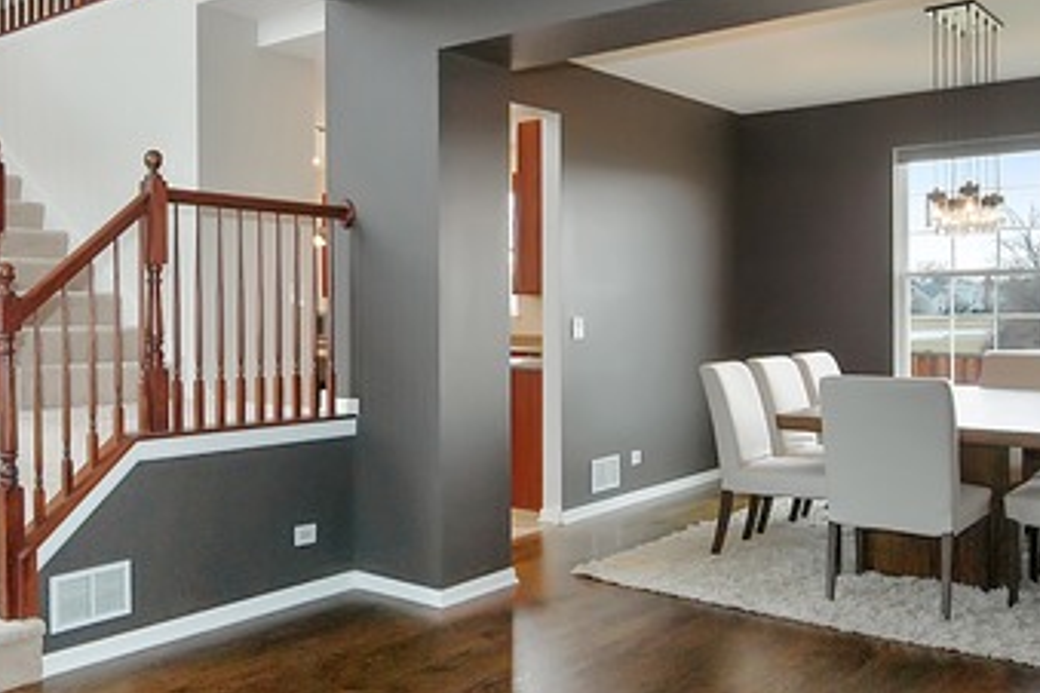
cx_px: 298
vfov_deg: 38.9
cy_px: 319
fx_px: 982
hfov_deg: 53.9
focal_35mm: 34
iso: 800
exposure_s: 1/40
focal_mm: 12
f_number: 8
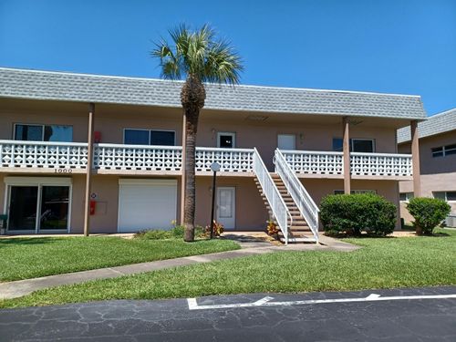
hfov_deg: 69.4
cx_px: 228
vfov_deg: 54.9
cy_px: 171
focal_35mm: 25
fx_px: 329
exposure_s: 1/463
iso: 32
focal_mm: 4.6
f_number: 1.8
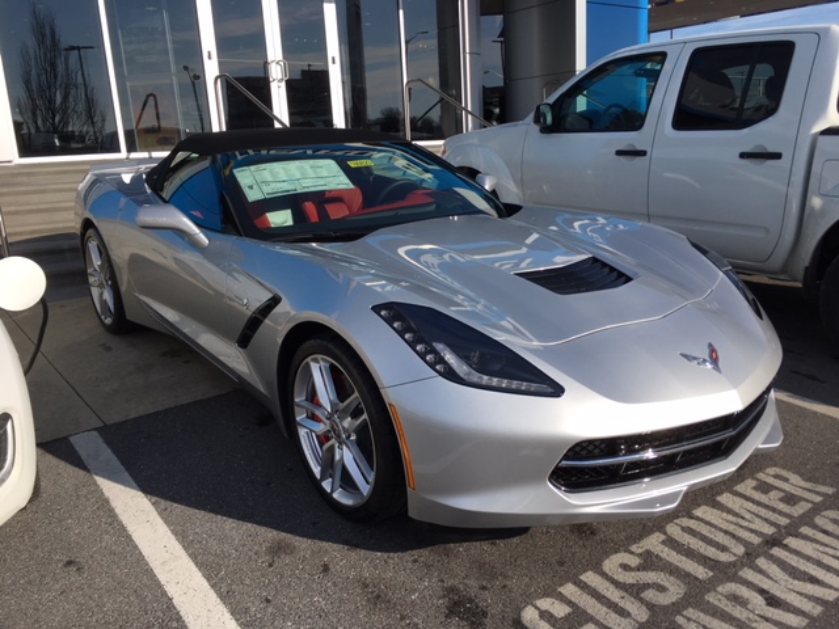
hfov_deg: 61.7
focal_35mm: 29
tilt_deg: -11.4
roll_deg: +0.7
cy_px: 314
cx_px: 420
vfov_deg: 48.2
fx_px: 703
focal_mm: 4.15
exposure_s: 1/1832
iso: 25
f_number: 2.2
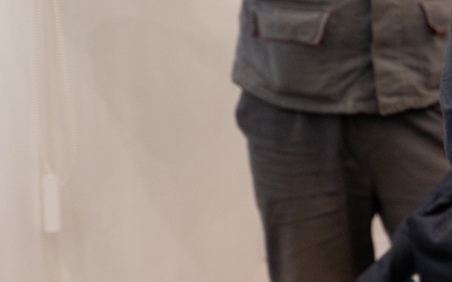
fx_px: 3868
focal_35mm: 314
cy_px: 17
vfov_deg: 4.2
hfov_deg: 6.6
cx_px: 764
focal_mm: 75
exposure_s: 1/100
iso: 500
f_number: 2.8
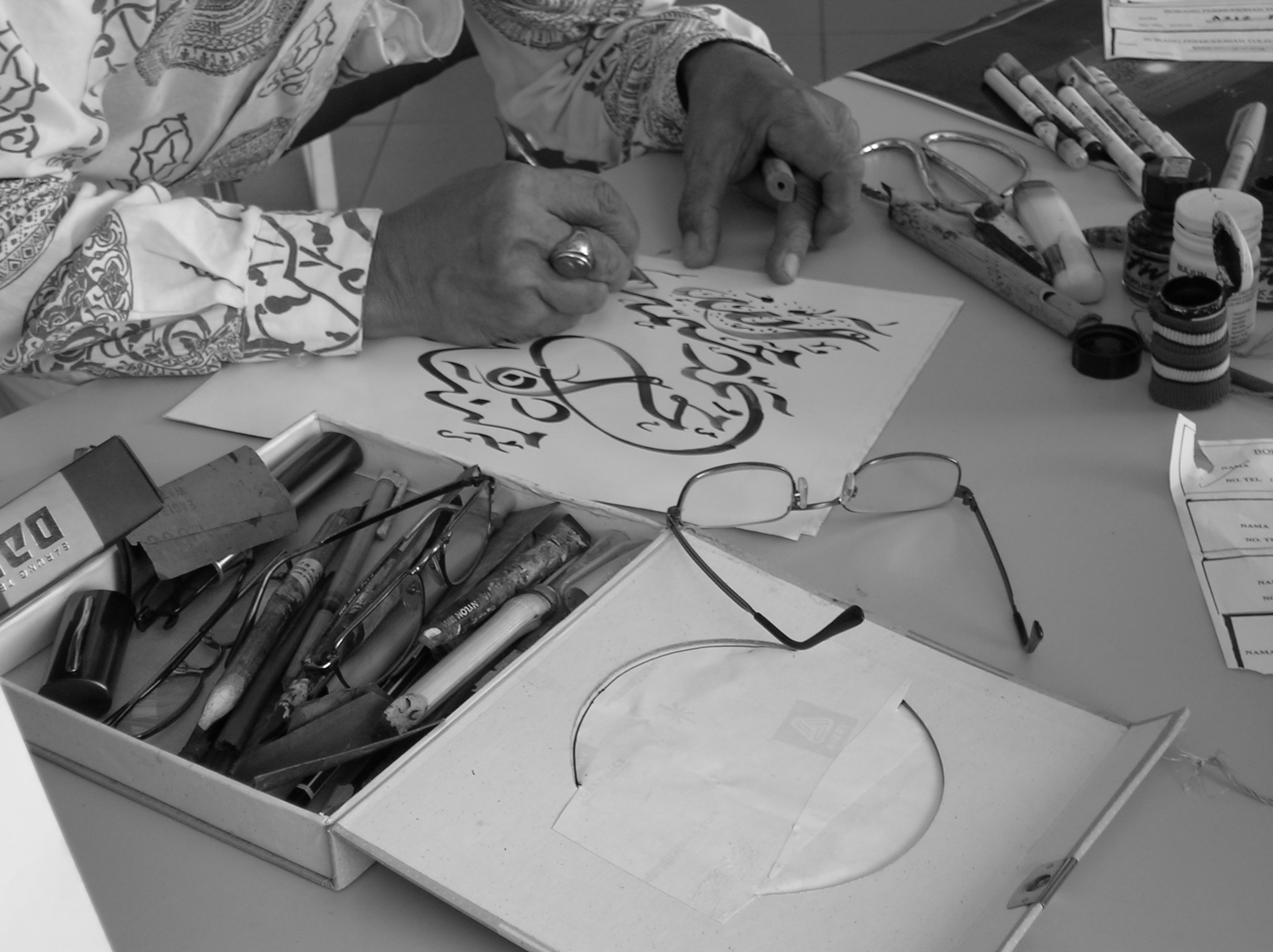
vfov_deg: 23.3
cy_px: 476
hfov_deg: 30.7
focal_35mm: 63
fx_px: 2315
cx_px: 636
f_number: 3.6
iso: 50
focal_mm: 10.4
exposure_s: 1/28.3
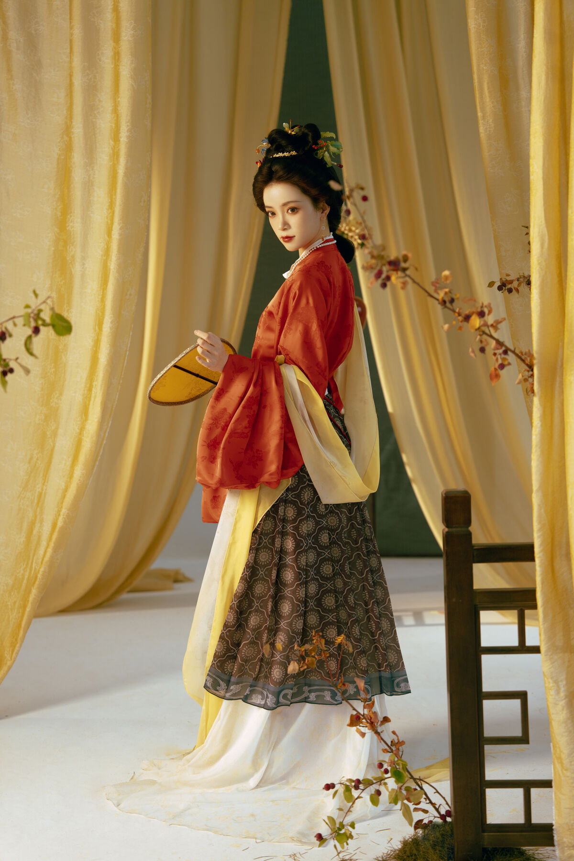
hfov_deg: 19.5
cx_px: 287
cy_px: 430
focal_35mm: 70
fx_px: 1674
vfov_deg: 28.8
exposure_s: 1/200
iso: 400
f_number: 2.8
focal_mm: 70
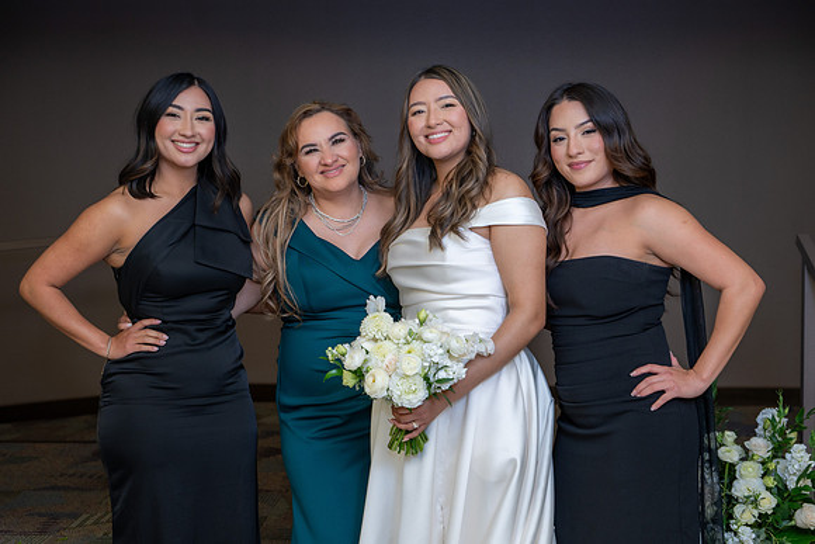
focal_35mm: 52
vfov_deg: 26.0
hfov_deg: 38.2
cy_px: 272
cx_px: 408
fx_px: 1177
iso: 250
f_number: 4
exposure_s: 1/50
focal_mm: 52
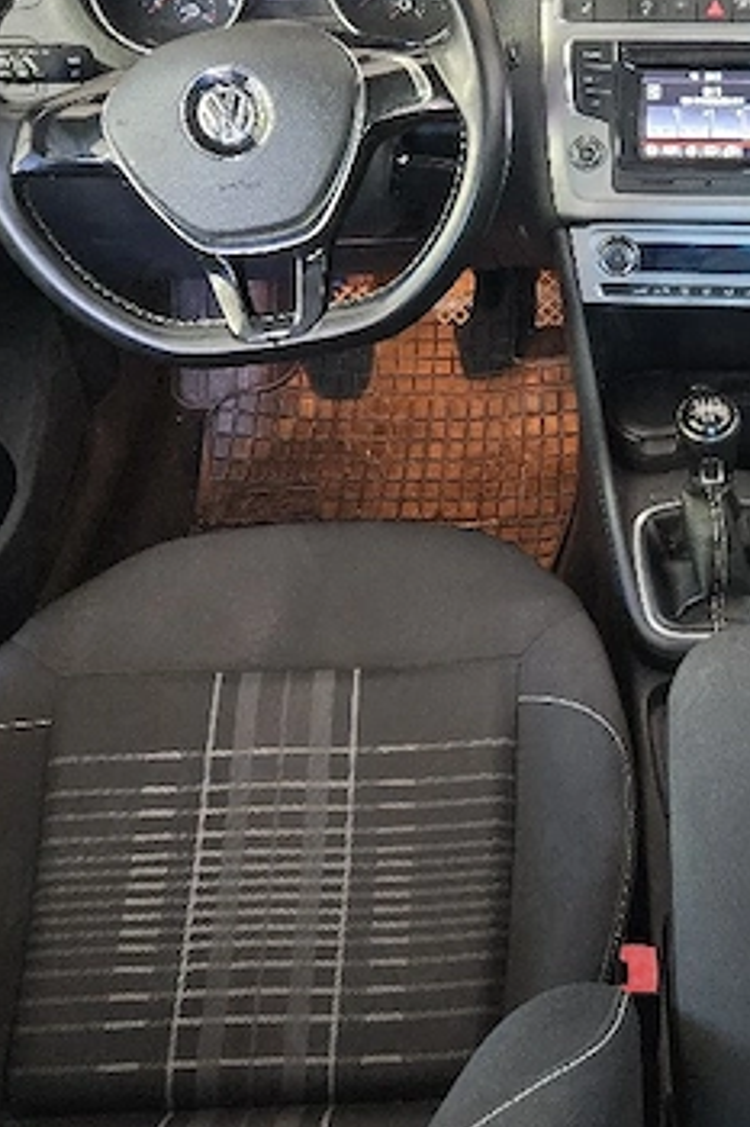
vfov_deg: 47.0
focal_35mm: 41
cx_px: 615
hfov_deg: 31.6
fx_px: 1282
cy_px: 422
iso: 1000
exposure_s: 1/25.1
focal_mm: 5.4
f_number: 1.8
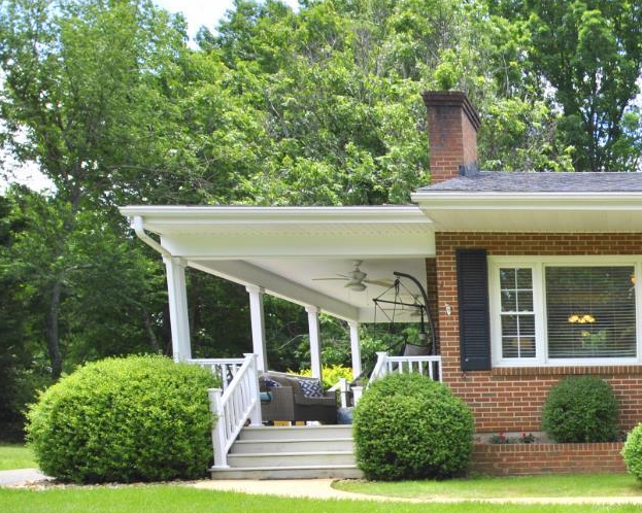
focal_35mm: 44
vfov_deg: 31.9
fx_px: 838
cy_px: 491
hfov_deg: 36.2
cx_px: 688
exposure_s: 1/160
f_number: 5.6
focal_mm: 13
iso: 100
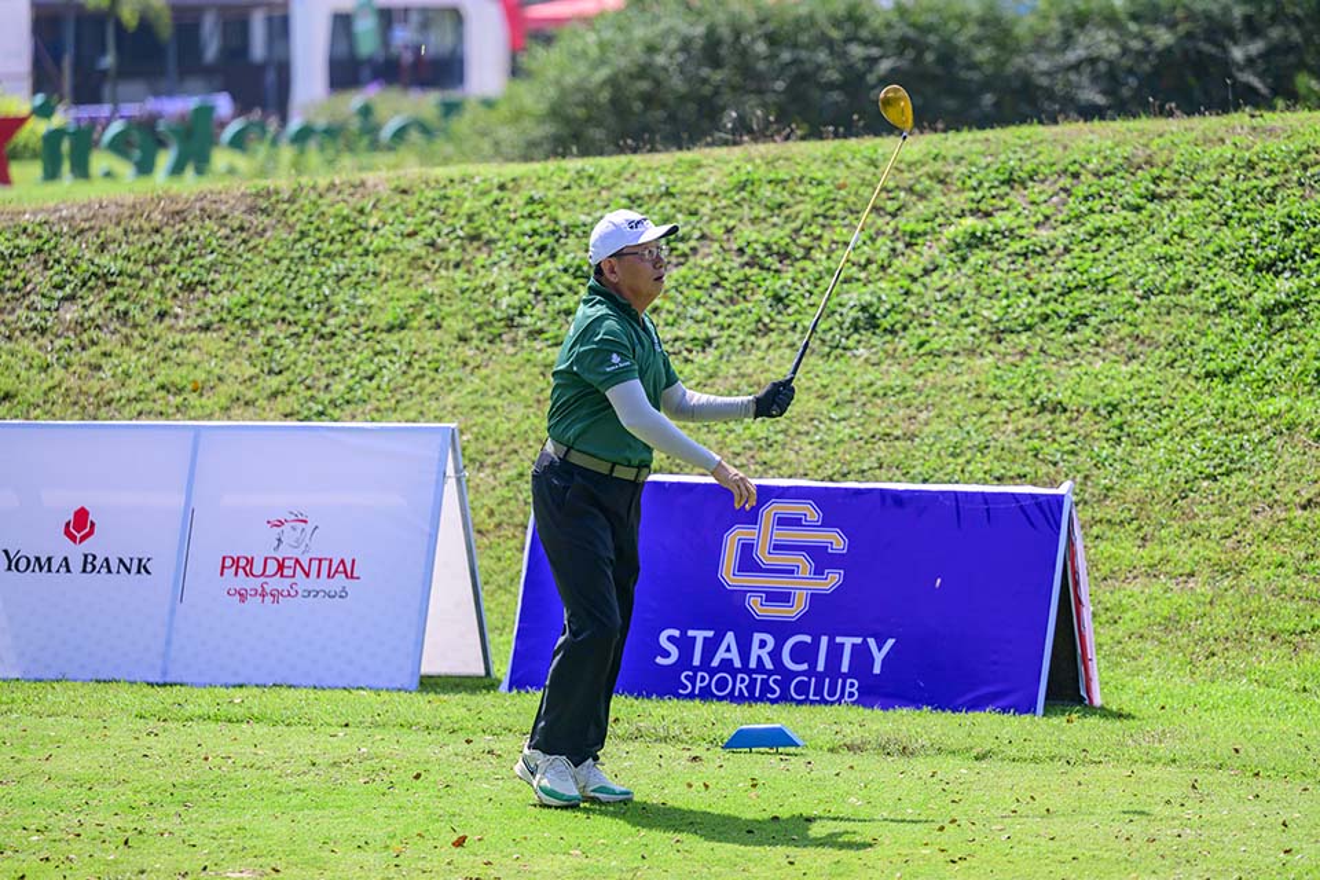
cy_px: 440
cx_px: 660
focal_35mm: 150
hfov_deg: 13.7
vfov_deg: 9.1
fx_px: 5500
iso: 450
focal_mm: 150
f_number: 2.8
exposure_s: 1/6400
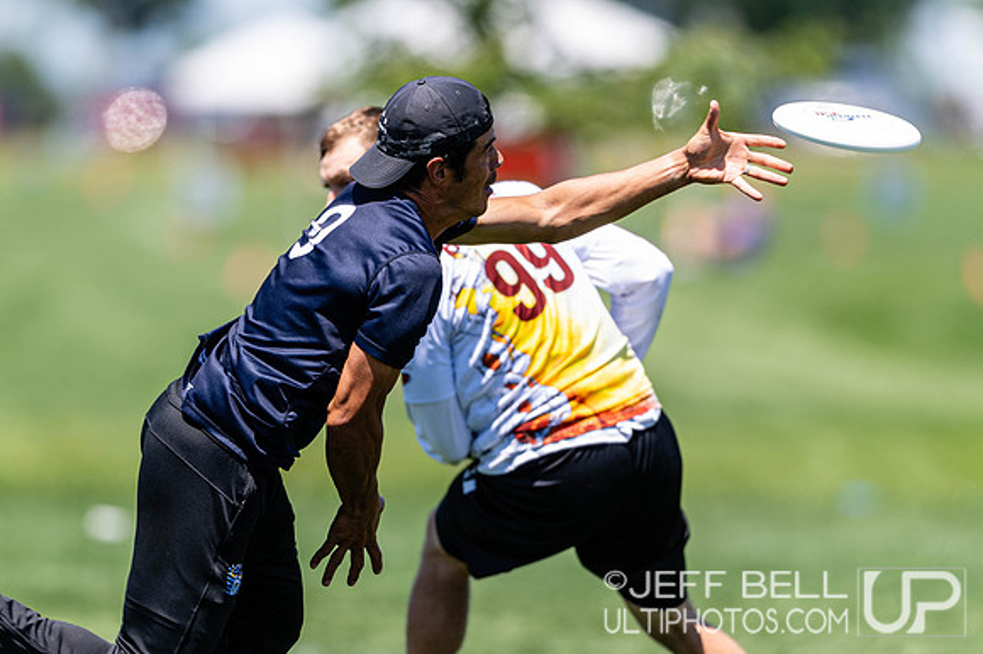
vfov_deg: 2.1
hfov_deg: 3.1
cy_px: 384
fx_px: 18165
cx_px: 464
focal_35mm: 666
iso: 100
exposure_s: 1/1250
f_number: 2.8
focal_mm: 400
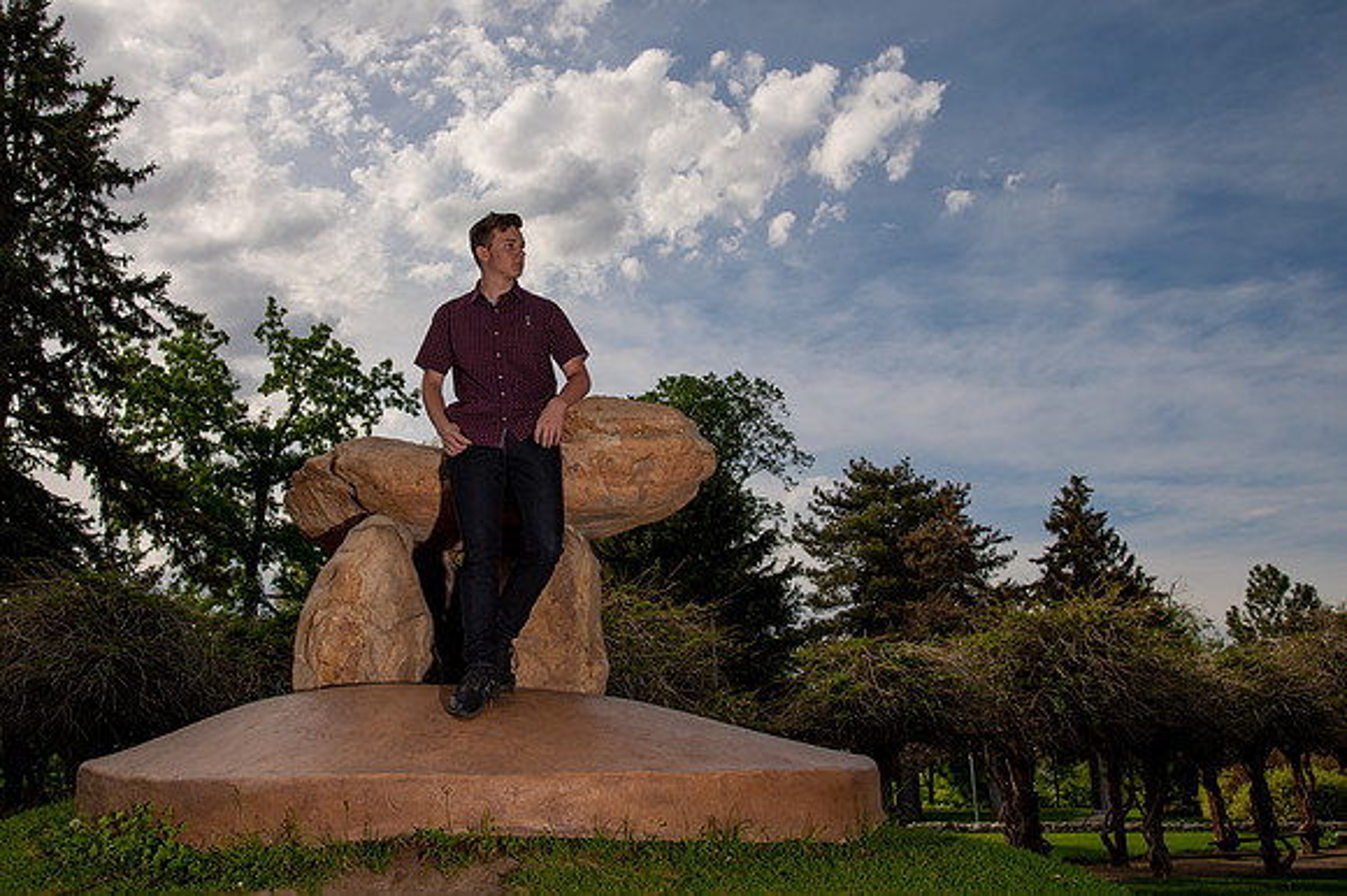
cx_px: 577
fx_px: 1475
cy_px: 384
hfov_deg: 48.9
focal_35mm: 39
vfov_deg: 33.7
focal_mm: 34
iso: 200
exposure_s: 1/800
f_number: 8
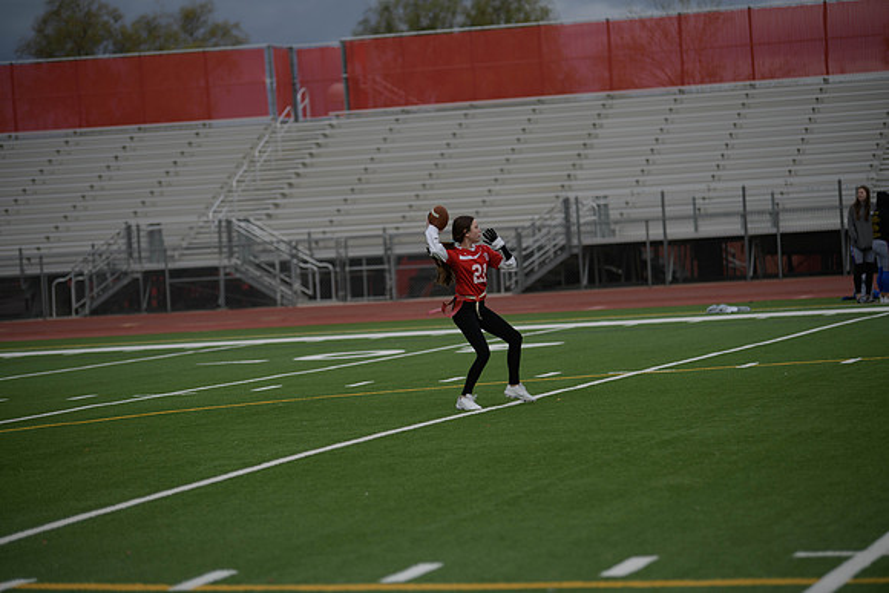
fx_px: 3334
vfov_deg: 10.2
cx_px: 444
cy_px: 296
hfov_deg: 15.2
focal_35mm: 135
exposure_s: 1/200
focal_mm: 135
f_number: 2.8
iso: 64
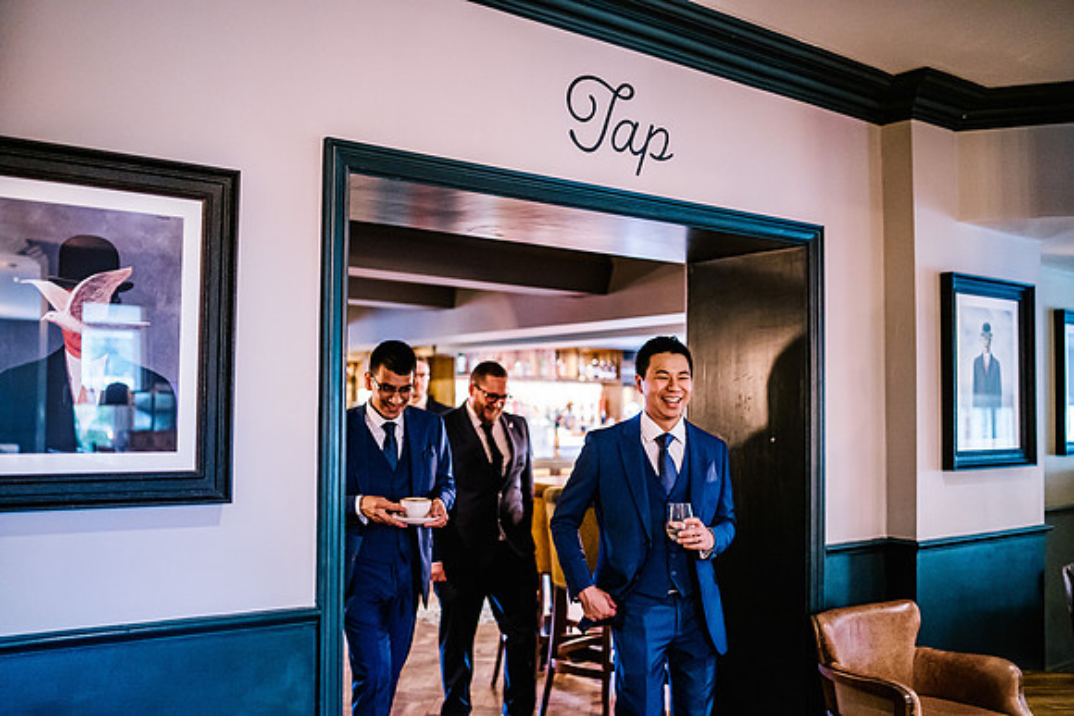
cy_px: 358
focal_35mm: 35
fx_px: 1044
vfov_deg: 37.9
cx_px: 537
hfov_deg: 54.4
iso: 3200
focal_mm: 35
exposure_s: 1/250
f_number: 1.4
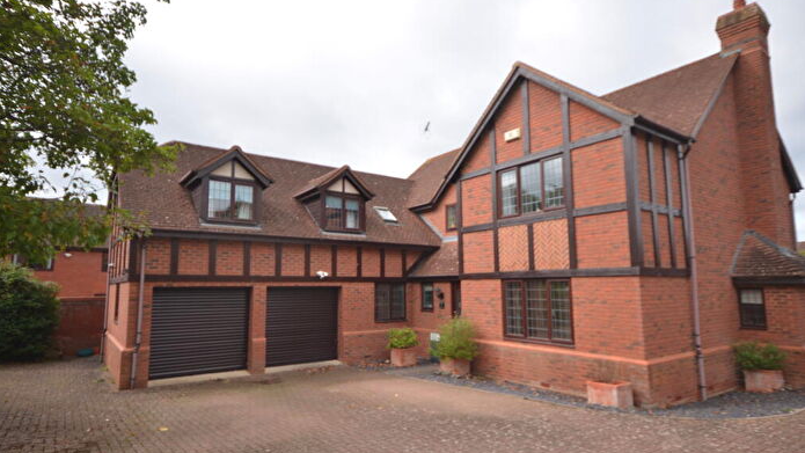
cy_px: 235
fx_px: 438
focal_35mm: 21
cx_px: 401
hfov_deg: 85.1
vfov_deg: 54.6
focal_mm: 13
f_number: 4.5
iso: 100
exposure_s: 1/250
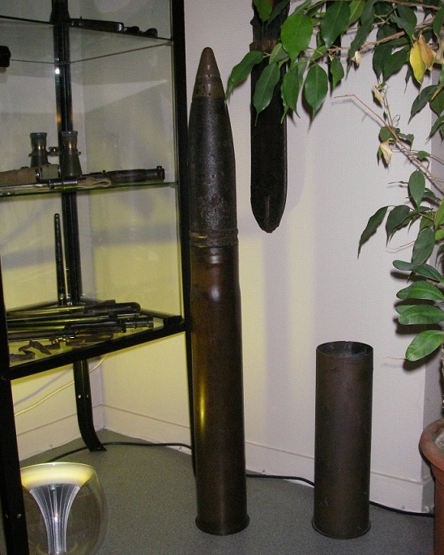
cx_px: 221
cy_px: 288
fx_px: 657
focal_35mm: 40
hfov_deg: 37.3
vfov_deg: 45.8
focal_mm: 6.3
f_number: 3.3
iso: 400
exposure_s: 1/40
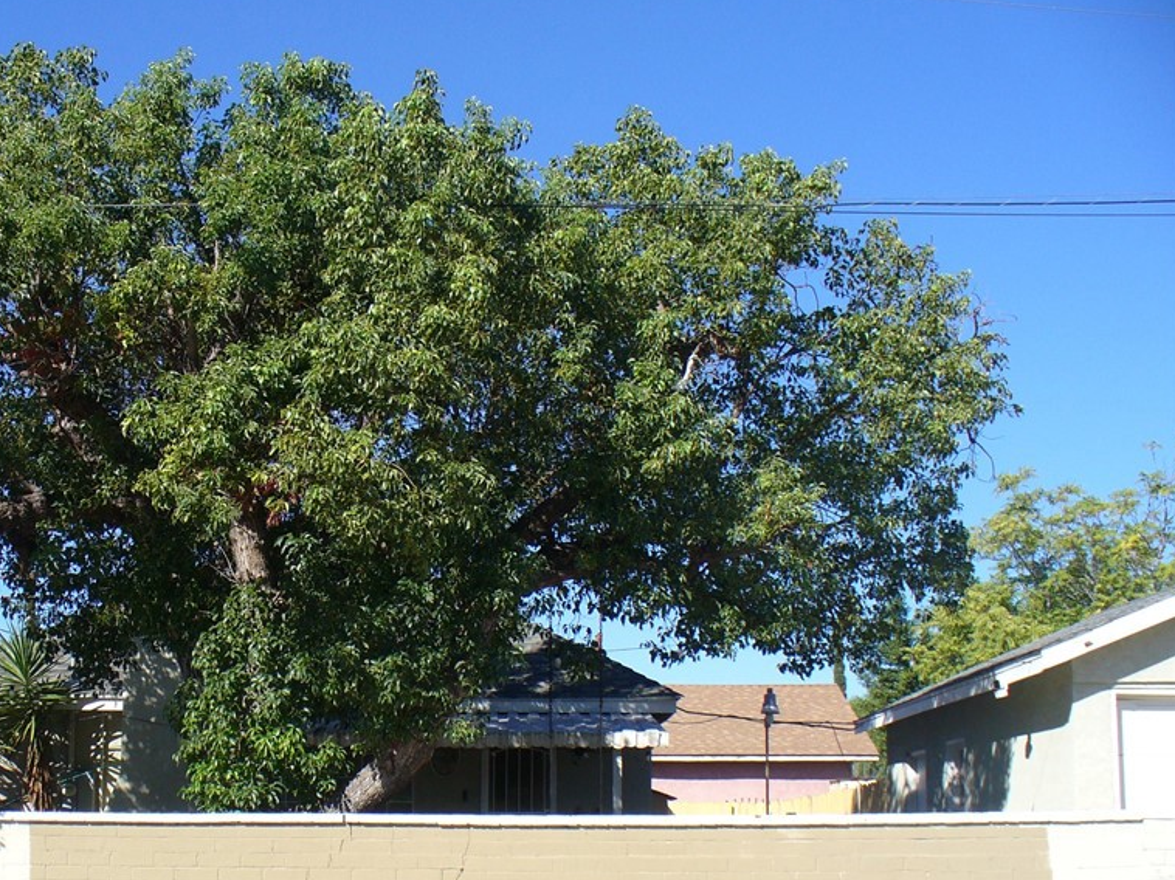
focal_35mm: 50
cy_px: 573
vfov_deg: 28.9
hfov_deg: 37.8
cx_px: 391
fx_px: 1697
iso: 80
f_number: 5.6
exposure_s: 1/250
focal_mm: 6.1
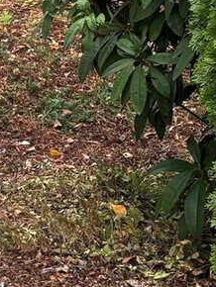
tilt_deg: -8.9
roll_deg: -0.2
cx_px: -286
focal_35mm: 129
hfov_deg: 10.2
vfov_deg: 14.9
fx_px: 1072
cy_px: -37
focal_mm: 5.96
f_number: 1.6
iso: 50
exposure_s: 1/207
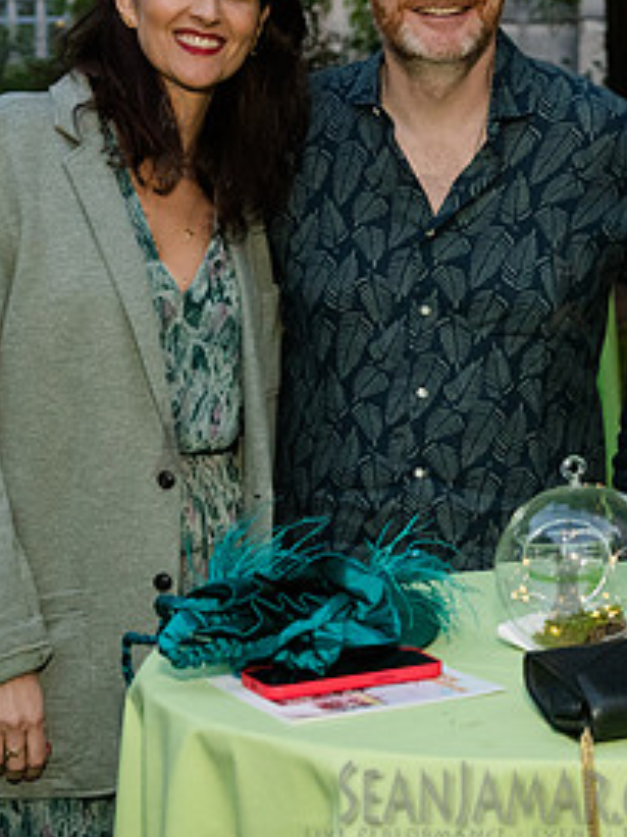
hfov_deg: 17.3
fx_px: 2032
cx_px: 581
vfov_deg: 23.2
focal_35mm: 84
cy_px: 277
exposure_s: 1/200
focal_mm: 40
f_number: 3.5
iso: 4000
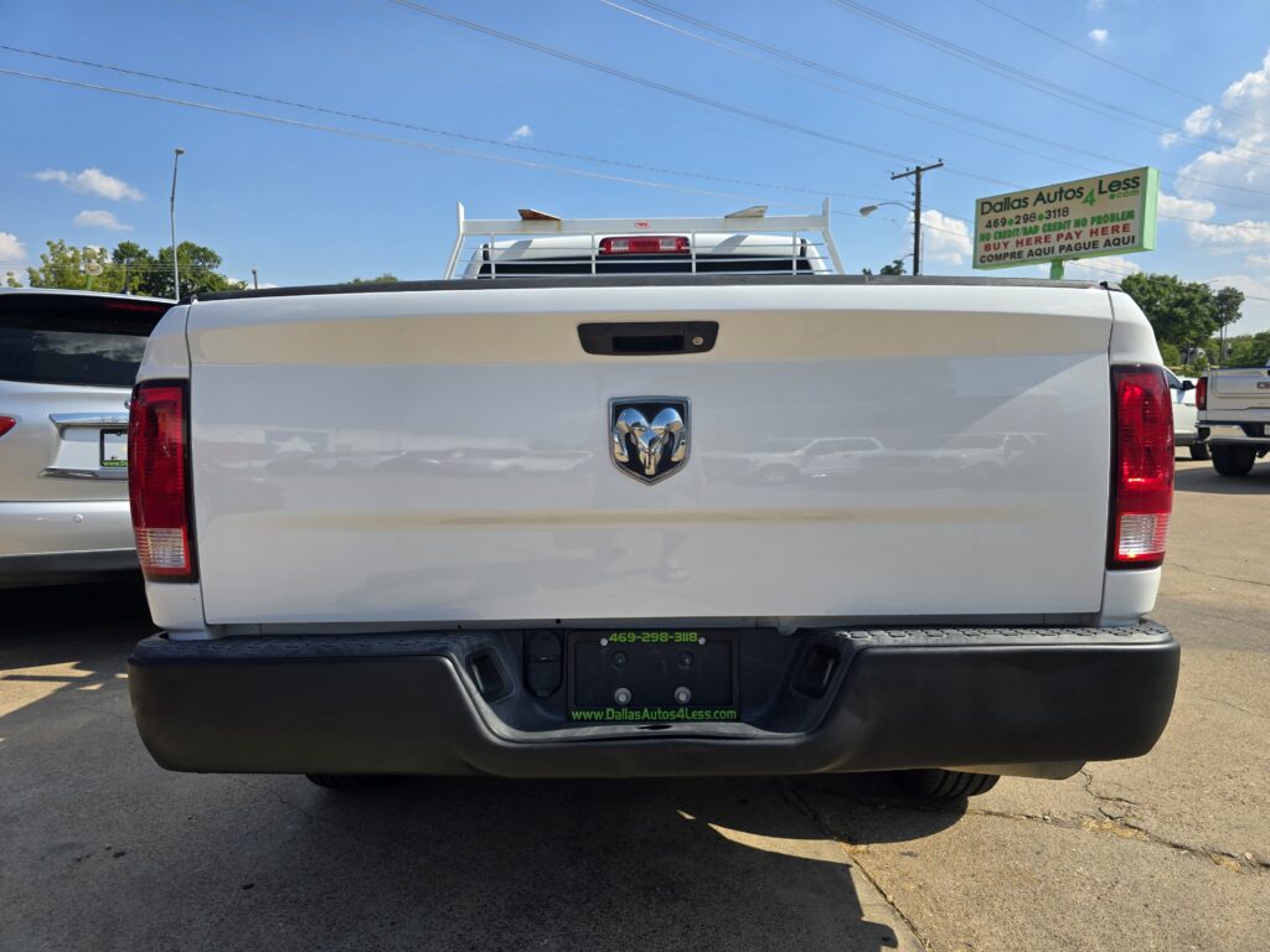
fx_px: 844
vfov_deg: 58.9
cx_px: 635
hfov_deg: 73.9
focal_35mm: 23
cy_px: 476
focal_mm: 6.3
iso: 12
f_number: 1.7
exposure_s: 1/801
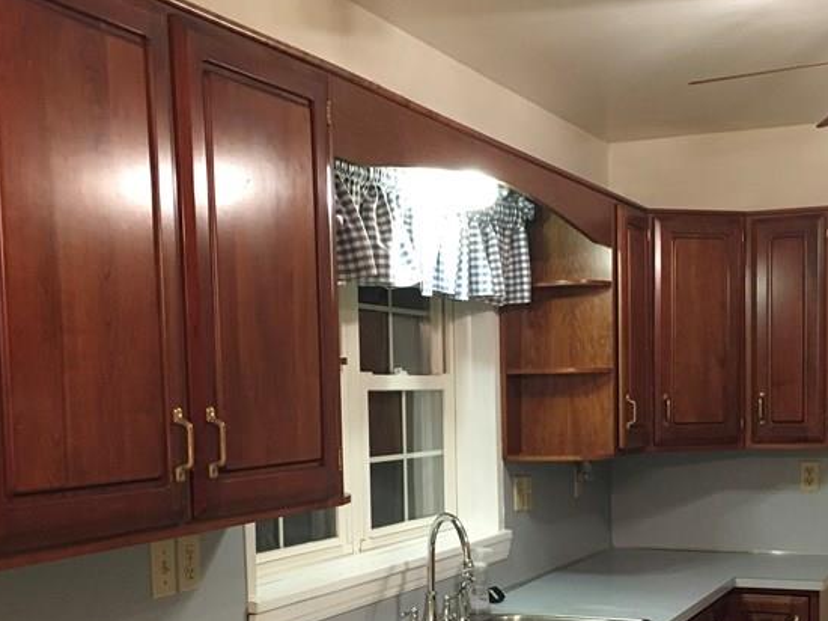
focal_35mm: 54
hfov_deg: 35.4
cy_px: 494
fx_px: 1291
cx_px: 495
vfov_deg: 26.5
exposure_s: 1/30
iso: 160
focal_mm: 4.15
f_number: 2.2
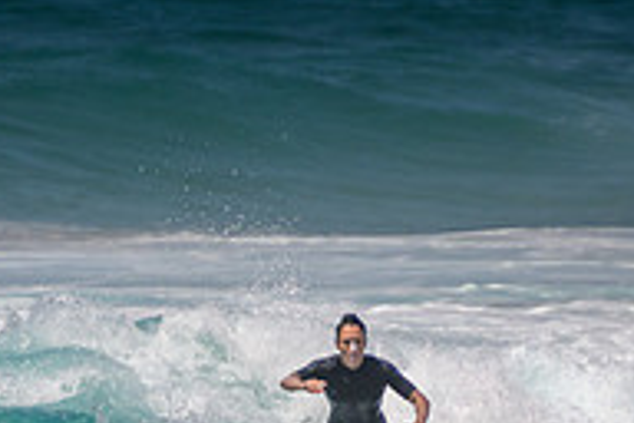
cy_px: 547
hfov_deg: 1.2
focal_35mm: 1662
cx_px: 233
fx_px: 29267
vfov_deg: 0.8
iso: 160
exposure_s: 1/2000
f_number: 5.6
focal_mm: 400
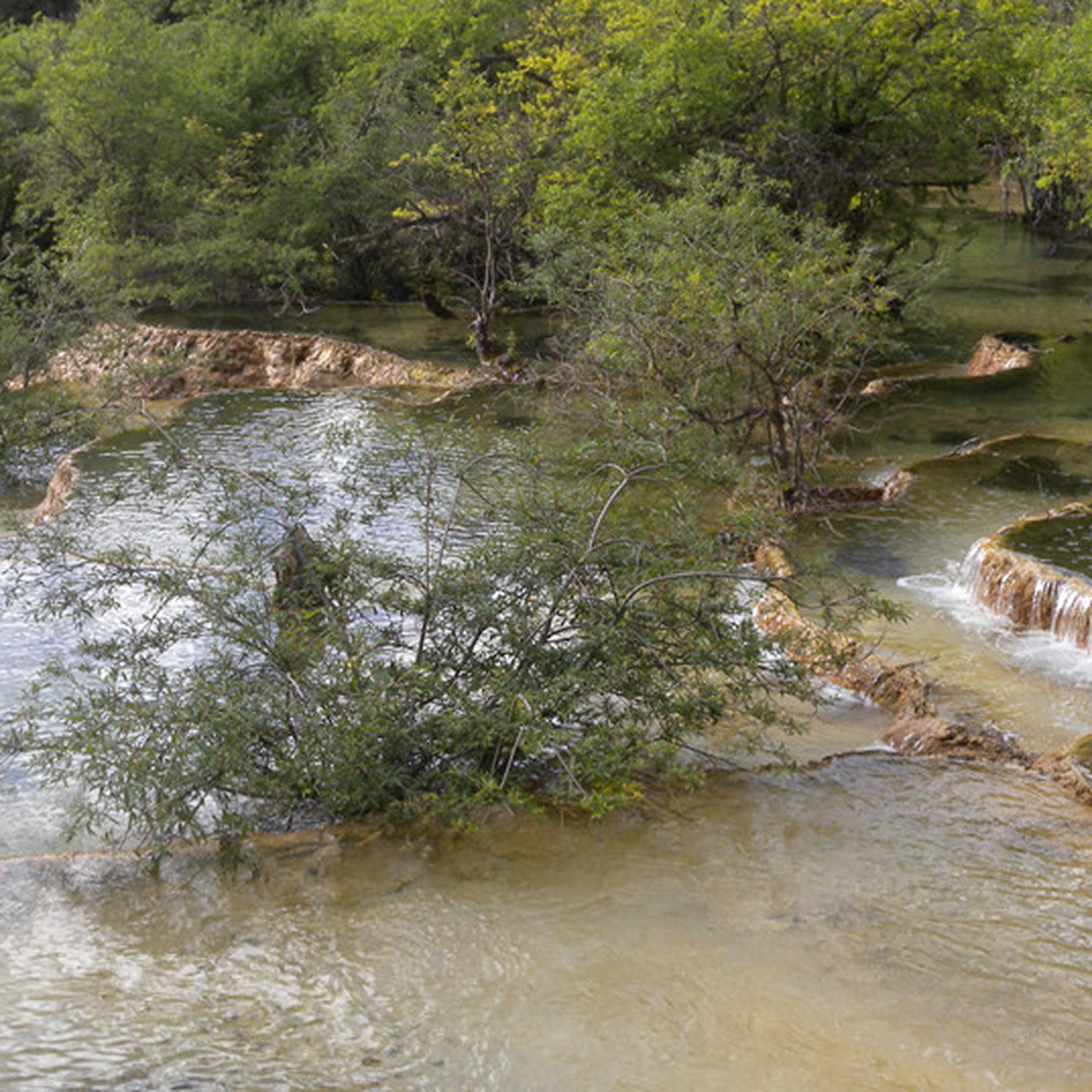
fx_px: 1999
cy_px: 456
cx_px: 305
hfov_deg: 30.2
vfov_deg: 30.5
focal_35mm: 56
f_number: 4
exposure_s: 1/117
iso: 64
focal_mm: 7.3
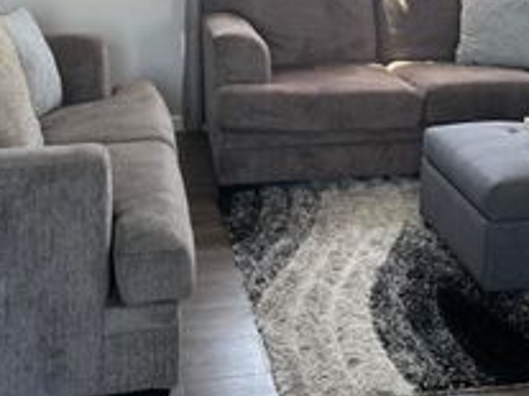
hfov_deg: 33.0
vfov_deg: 24.6
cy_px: 55
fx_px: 886
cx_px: 340
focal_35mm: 58
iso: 200
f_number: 1.78
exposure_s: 1/81
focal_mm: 6.76
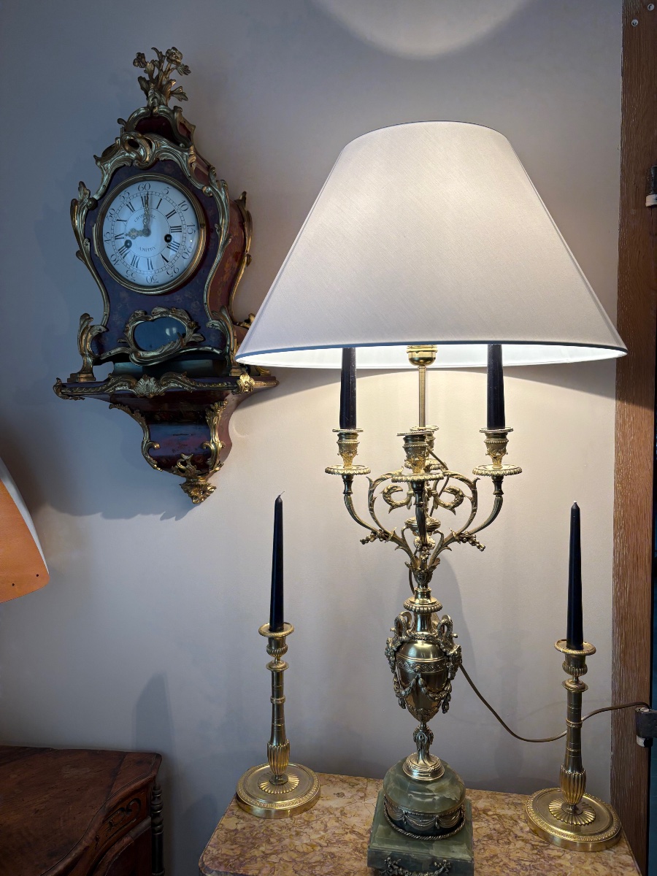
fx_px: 658
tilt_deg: -3.3
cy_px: 438
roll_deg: -0.6
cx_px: 328
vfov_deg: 67.3
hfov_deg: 53.1
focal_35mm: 26
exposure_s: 1/100
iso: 64
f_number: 1.6
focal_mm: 5.96
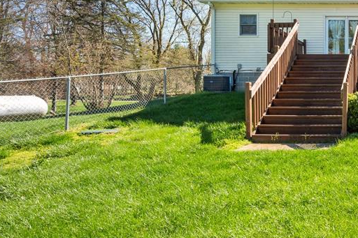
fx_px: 278
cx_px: 338
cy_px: 63
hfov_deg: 54.6
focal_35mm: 28
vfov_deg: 45.0
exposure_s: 1/30
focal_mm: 14
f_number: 11
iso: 100
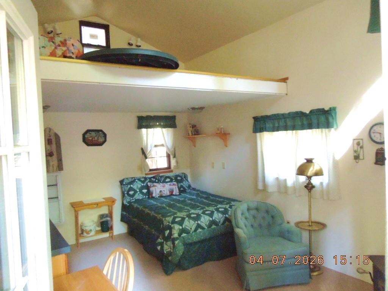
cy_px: 146
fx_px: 280
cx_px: 194
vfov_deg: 54.9
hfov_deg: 69.4
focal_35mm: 25
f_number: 3.3
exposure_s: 1/8
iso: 800
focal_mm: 4.5
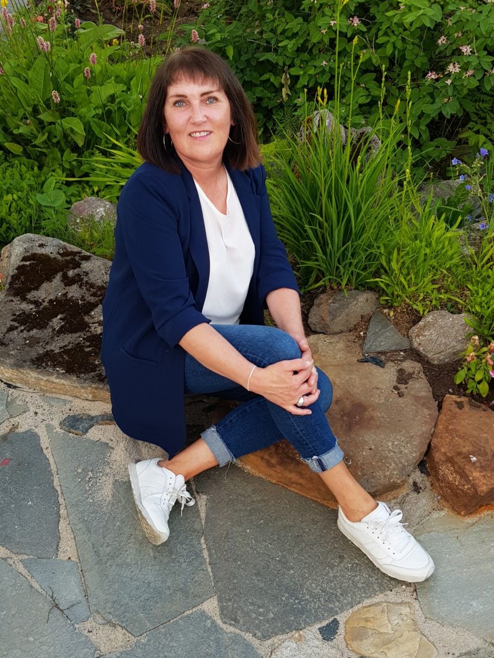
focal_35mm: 27
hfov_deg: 51.4
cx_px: 249
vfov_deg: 65.3
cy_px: 340
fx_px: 514
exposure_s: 1/120
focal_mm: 4.2
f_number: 1.7
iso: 40
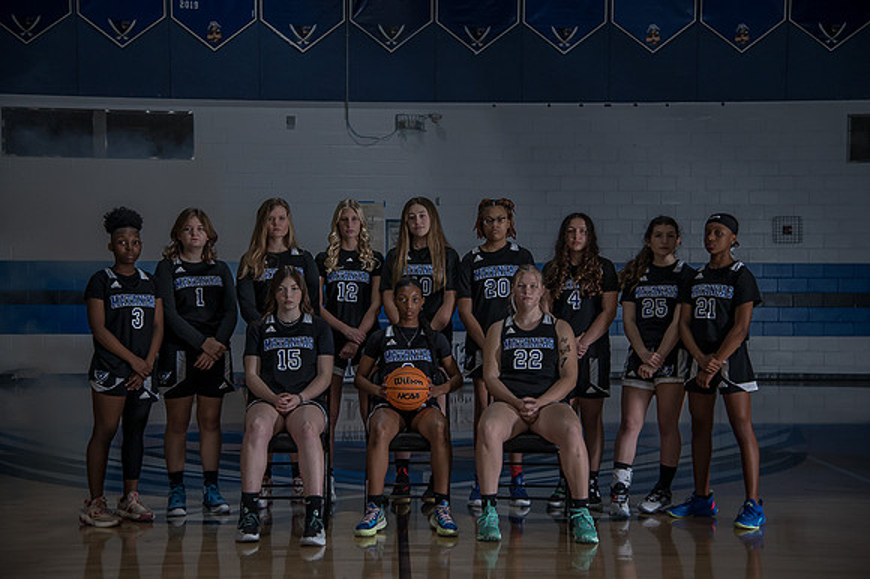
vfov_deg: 22.9
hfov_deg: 33.9
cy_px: 290
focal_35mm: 59
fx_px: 1429
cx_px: 435
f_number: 4
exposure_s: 1/200
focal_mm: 58
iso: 640
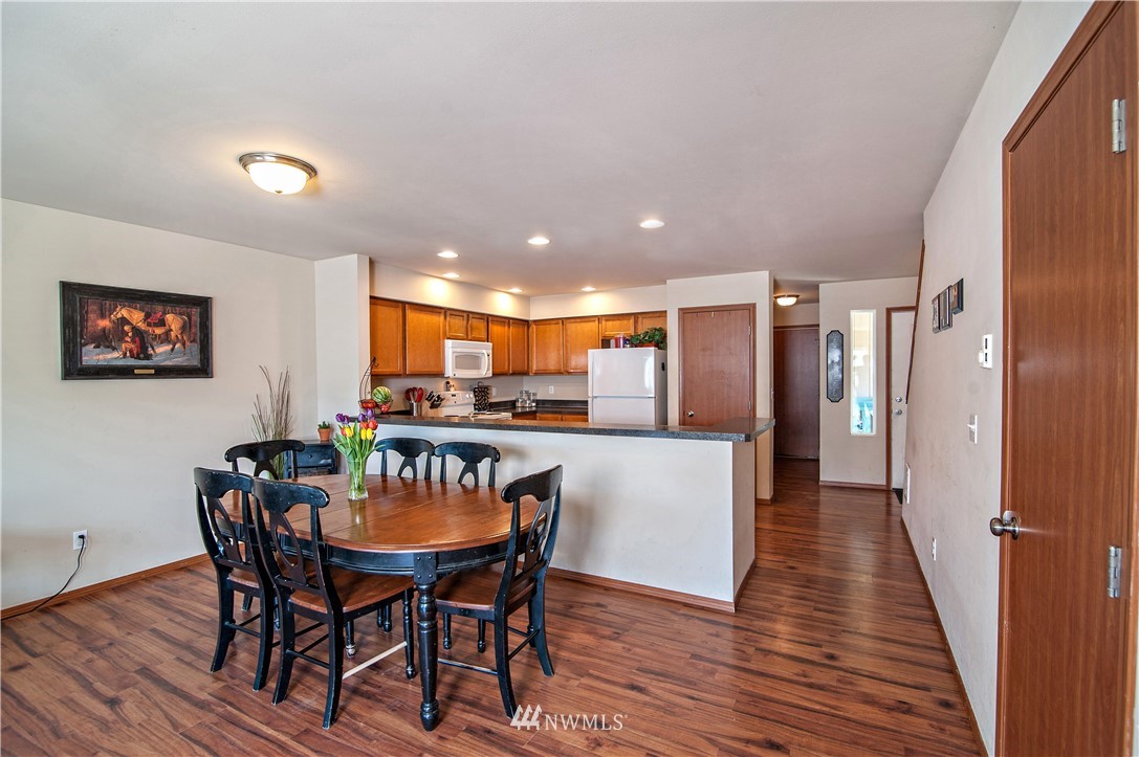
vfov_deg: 73.7
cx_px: 570
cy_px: 378
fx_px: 506
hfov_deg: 96.8
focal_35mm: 16
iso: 200
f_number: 5.6
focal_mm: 16
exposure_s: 1/10
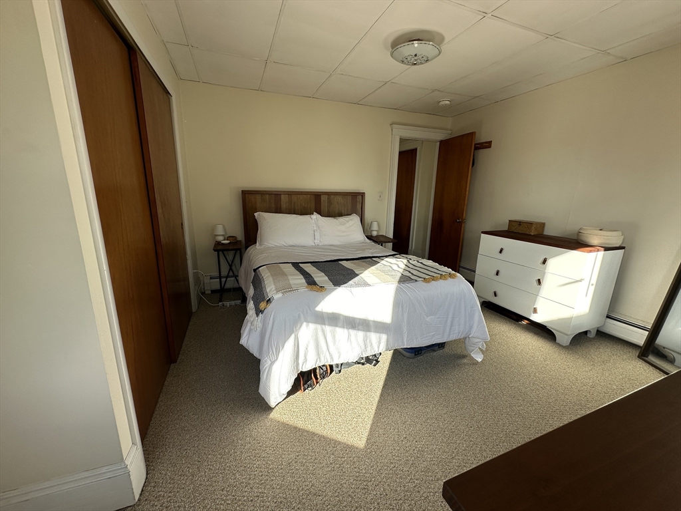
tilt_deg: -13.2
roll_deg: -1.4
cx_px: 340
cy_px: 256
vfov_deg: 85.7
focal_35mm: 14
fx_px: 275
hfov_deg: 102.1
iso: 40
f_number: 2.2
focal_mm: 2.22
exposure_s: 1/258
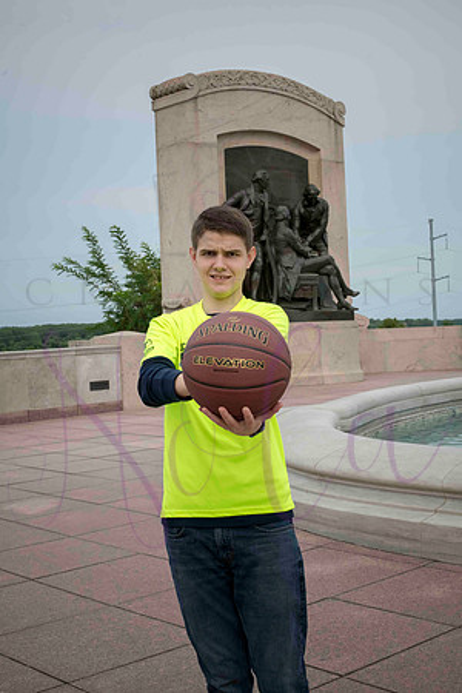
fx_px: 962
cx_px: 231
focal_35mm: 50
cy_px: 346
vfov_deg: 39.6
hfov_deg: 27.0
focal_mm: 50
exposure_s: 1/400
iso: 640
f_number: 14
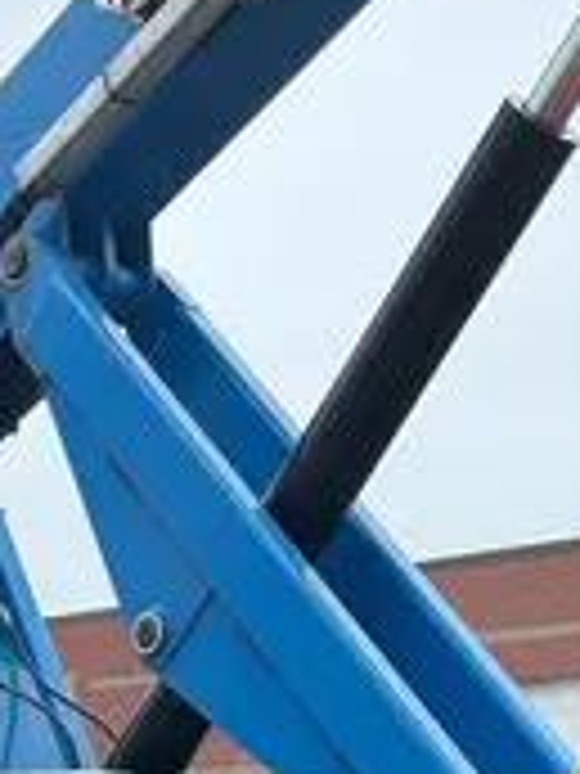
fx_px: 2480
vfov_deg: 15.7
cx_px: -63
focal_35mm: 111
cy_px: 1294
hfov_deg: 13.1
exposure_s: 1/401
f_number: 1.5
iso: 50
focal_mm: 5.7
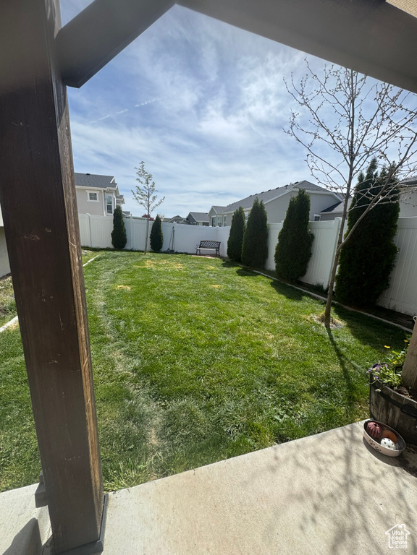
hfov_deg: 85.7
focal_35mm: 14
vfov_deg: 102.1
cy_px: 278
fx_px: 225
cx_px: 208
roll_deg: -1.9
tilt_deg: -12.3
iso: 40
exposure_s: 1/2208
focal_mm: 2.22
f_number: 2.2
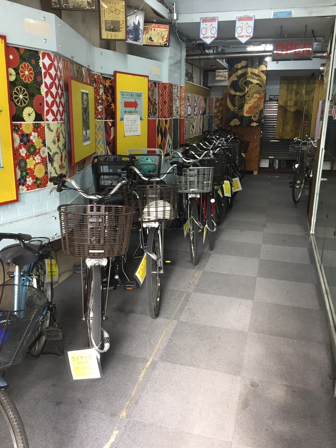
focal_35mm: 30
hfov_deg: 46.8
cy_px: 223
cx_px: 163
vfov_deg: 60.0
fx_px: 388
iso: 80
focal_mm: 4.15
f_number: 2.2
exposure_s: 1/30
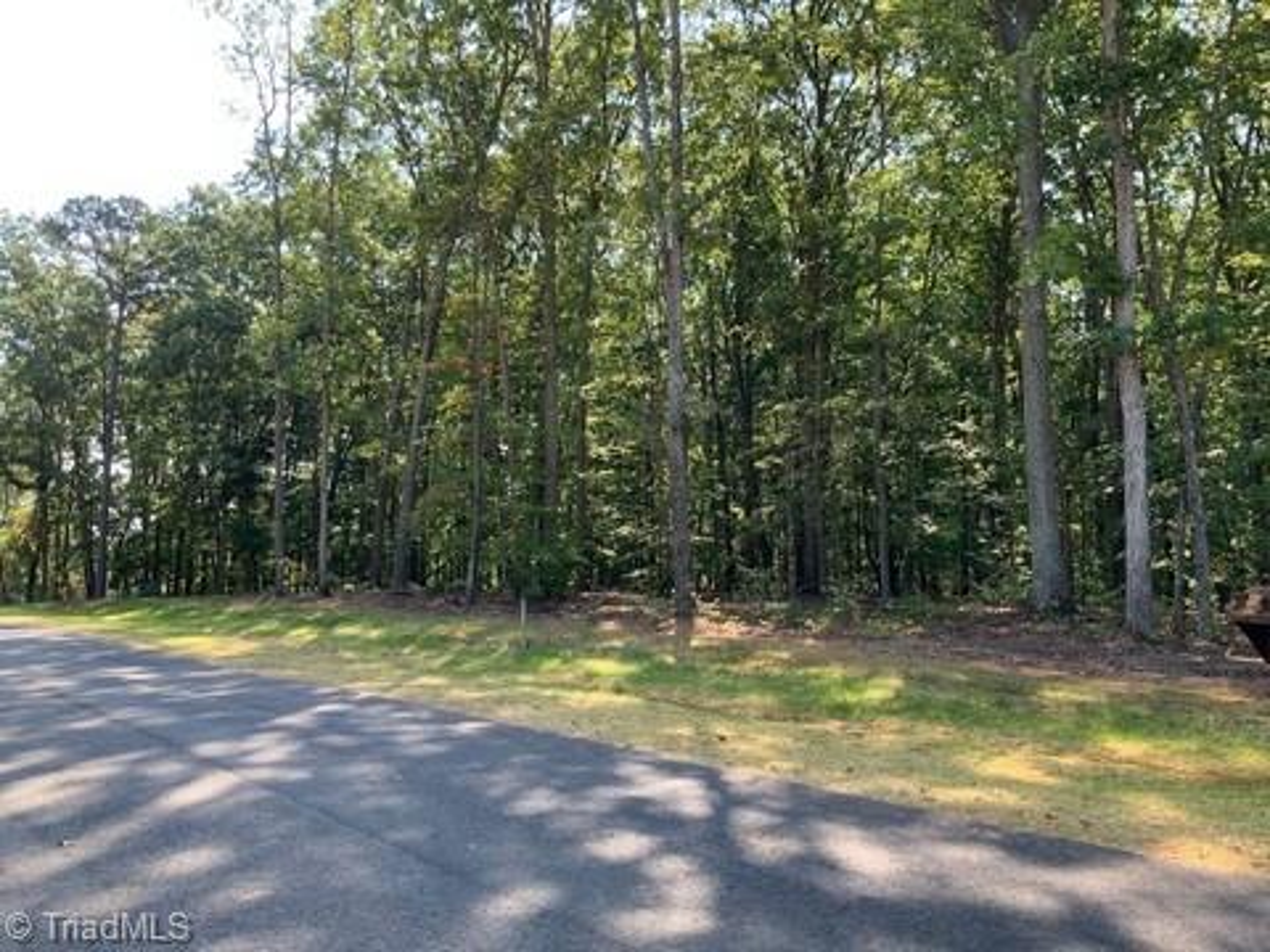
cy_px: 476
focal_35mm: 29
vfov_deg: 48.2
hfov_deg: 61.7
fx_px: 1064
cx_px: 635
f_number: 1.8
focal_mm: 3
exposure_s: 1/204
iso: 16
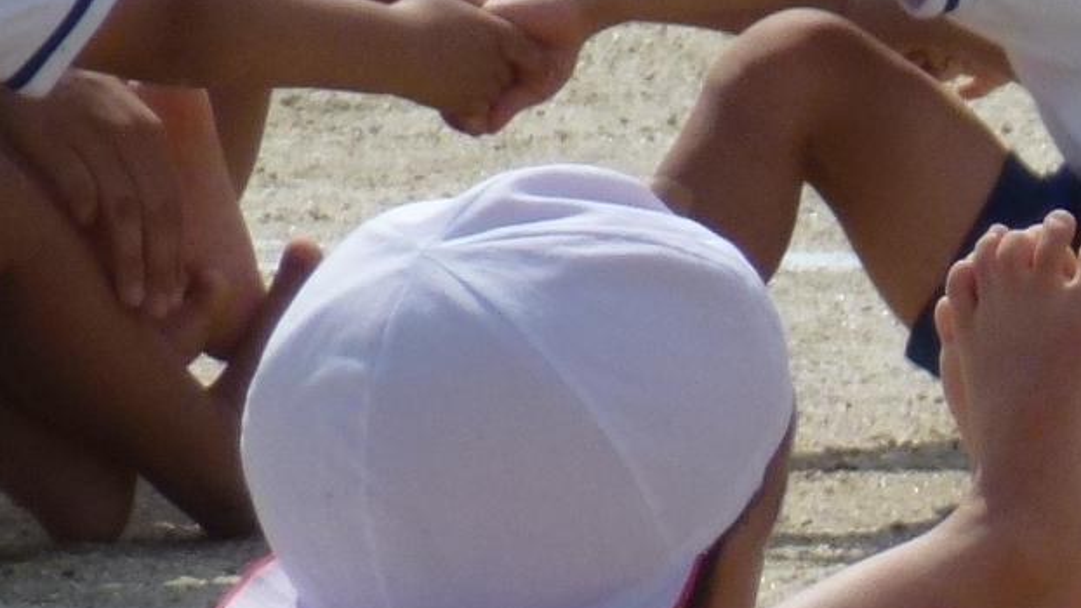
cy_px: 801
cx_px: 1543
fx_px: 39101
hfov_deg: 1.6
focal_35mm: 1364
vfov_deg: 0.9
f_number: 5.7
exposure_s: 1/1000
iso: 100
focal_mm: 54.5
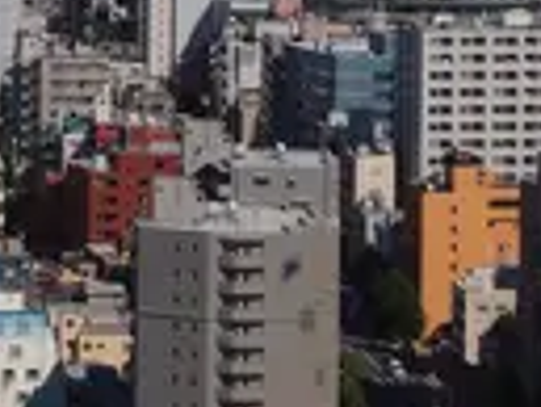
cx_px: -231
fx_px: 2988
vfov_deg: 7.7
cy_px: -157
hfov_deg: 10.1
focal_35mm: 191
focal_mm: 14.05
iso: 100
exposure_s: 1/400
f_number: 3.2
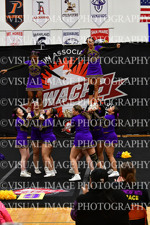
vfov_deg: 19.5
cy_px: 112
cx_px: 75
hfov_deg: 13.0
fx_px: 656
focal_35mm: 105
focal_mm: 70
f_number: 4
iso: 4000
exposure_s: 1/500
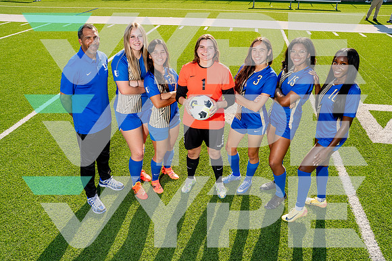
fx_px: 316
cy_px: 130
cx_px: 196
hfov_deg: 63.6
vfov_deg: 45.0
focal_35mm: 29
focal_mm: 29
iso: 320
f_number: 10
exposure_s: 1/250
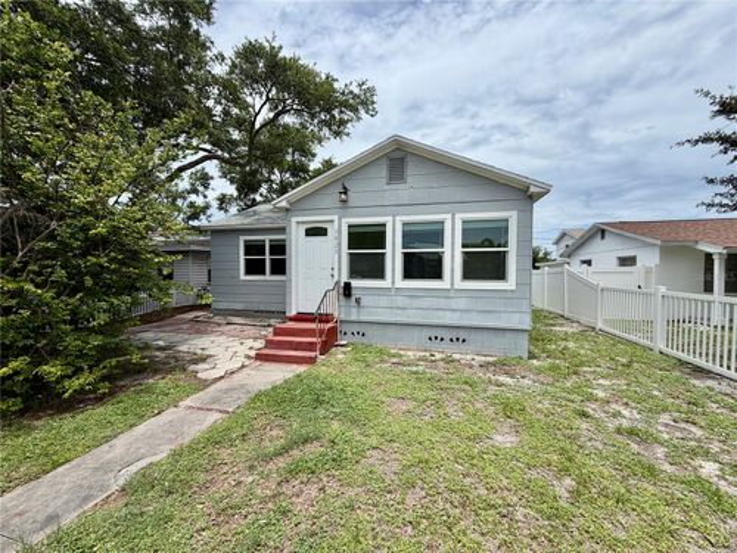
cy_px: 276
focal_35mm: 14
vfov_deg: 85.7
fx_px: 298
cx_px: 368
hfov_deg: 102.1
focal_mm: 2.22
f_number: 2.2
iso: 20
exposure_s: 1/1368
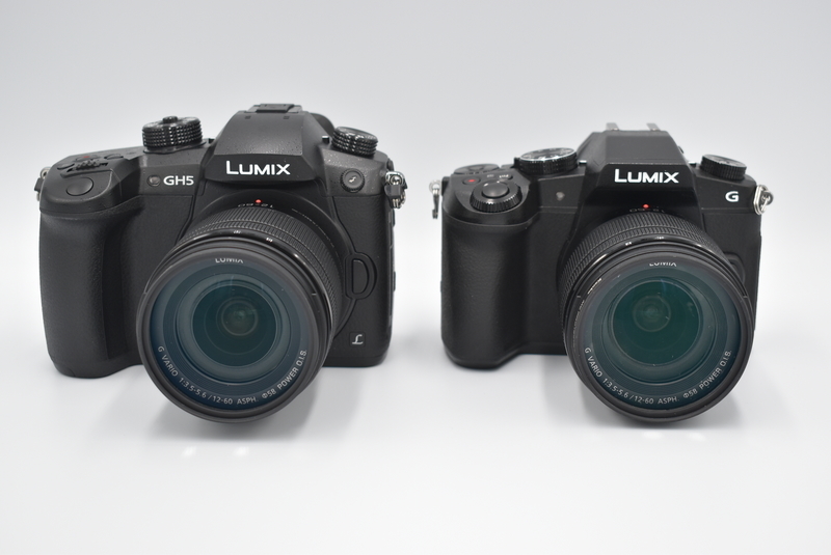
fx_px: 1317
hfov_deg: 35.0
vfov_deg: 23.8
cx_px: 416
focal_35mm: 57
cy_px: 278
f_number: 5.6
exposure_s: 1/125
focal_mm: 38
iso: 400
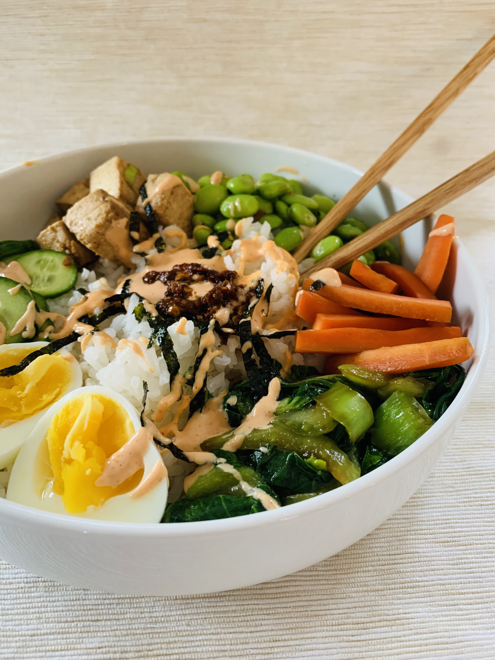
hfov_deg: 53.1
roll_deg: -1.4
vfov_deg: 67.3
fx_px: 496
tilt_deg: -40.9
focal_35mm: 26
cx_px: 248
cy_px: 330
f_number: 1.8
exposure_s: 1/60
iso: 250
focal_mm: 4.25
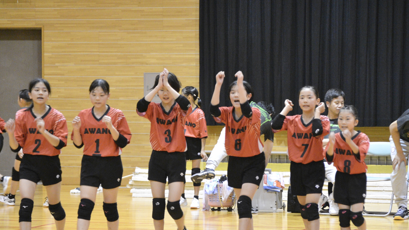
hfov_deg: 13.3
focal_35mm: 162
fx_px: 1757
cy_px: 133
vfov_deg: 7.5
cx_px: 196
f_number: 4.5
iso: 3200
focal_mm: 90
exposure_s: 1/80
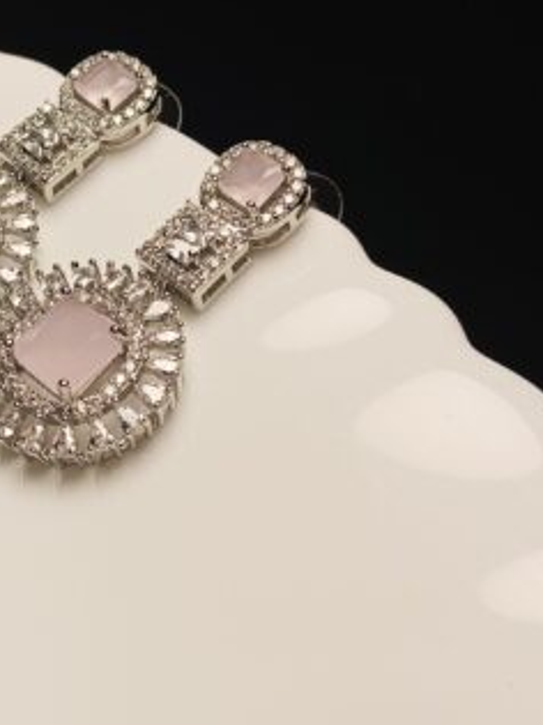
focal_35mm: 71
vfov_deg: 27.3
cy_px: 282
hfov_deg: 20.4
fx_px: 1486
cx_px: 87
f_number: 1.8
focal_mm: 3.98
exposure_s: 1/167
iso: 50
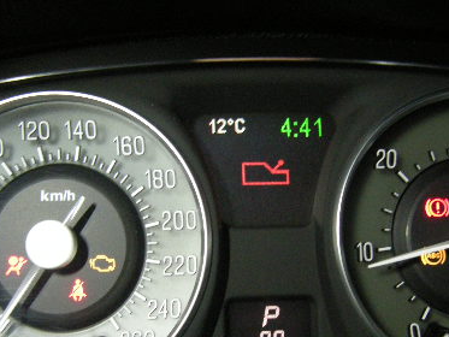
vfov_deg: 29.9
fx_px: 623
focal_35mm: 48
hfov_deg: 39.6
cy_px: 241
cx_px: 223
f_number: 2.8
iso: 400
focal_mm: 4.7
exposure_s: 1/51.8
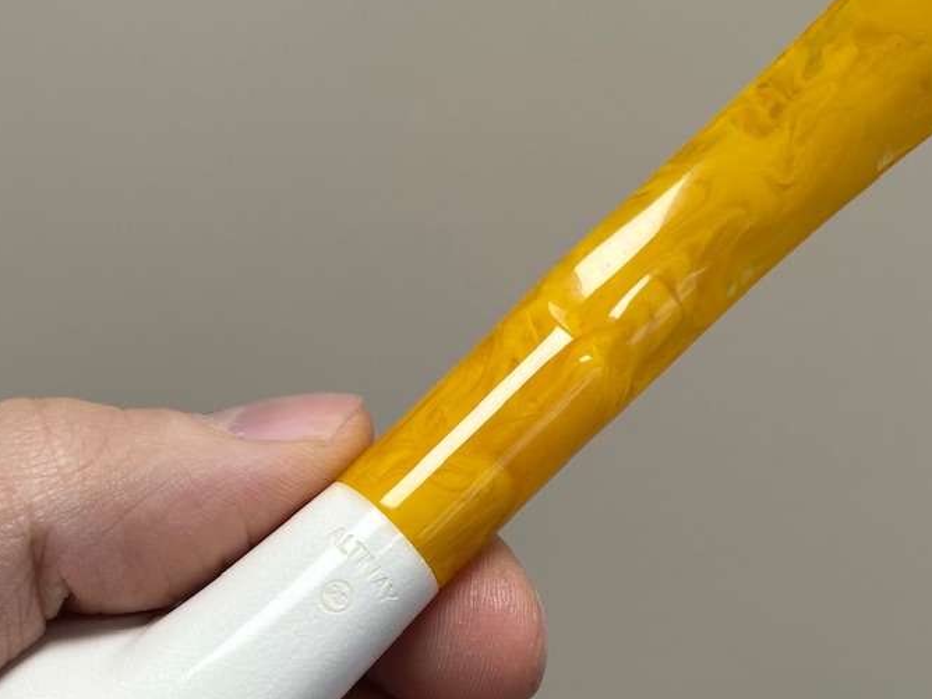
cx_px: 481
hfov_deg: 21.3
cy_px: 456
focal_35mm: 92
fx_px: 2477
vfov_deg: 16.0
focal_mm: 6.86
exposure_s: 1/121
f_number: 1.78
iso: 64
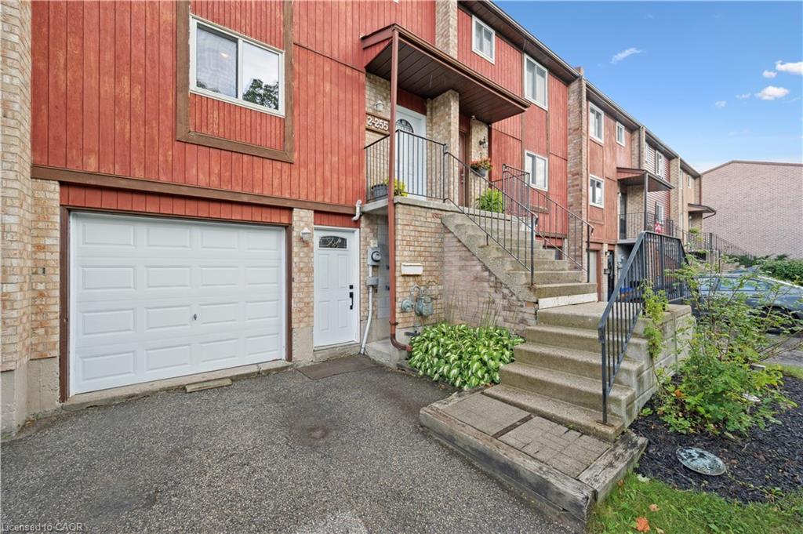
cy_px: 267
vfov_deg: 81.1
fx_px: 312
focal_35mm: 14
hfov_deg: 104.3
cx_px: 402
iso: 200
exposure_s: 1/125
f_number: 8
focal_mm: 14
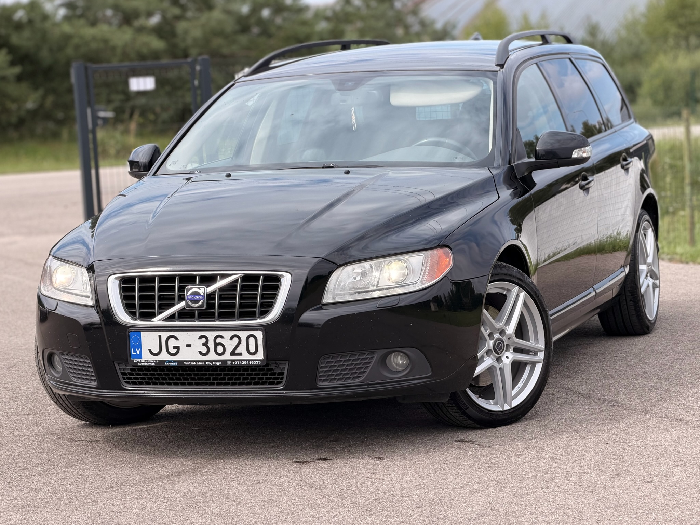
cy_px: 262
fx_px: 2022
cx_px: 350
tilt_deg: -4.6
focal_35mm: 100
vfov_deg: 14.8
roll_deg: +0.5
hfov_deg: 19.6
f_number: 2.8
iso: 50
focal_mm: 16.89
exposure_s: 1/574
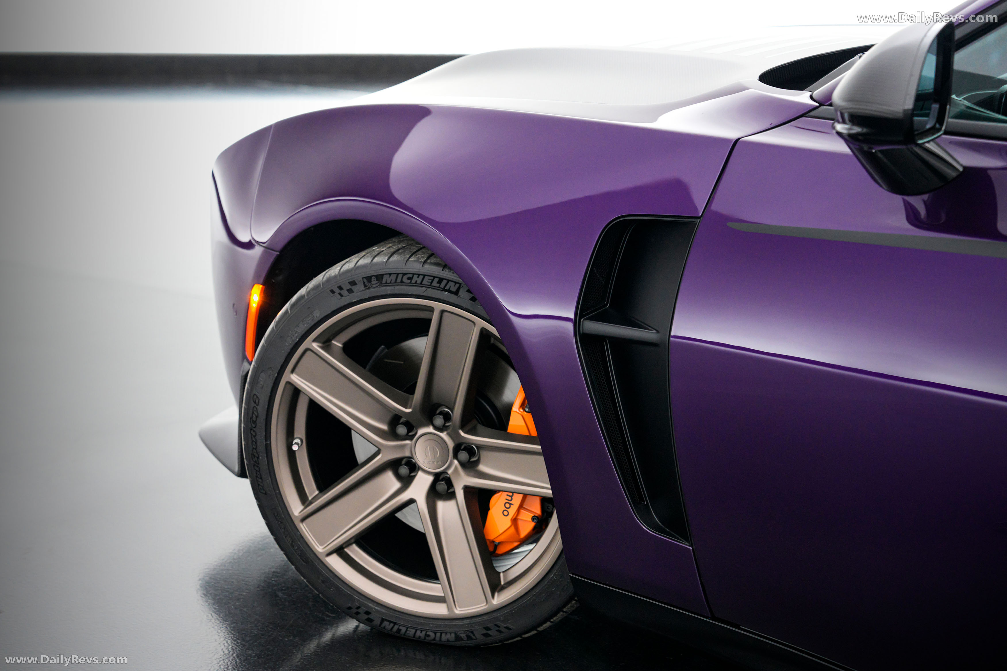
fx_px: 1958
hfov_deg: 28.8
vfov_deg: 19.5
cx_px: 504
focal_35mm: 70
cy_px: 336
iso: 4000
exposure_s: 1/30
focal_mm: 70
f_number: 4
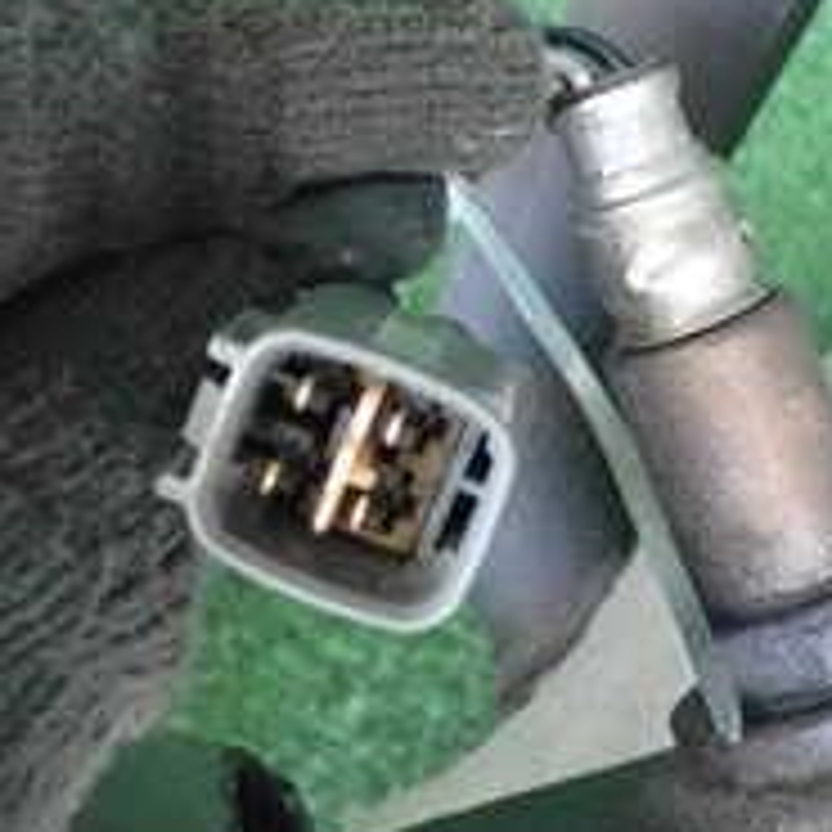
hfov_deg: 15.9
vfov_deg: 15.9
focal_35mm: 109
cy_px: 247
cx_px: 549
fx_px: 2964
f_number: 2.7
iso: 1600
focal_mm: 6.83
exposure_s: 1/125
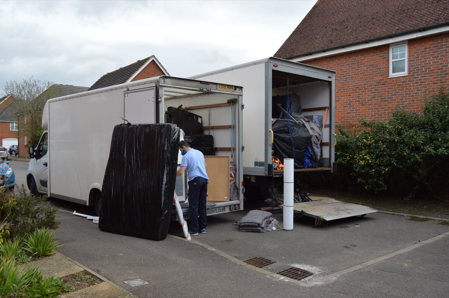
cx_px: 224
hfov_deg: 62.0
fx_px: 374
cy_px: 149
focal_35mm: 30
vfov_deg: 43.5
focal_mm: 20
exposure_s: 1/1250
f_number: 5.6
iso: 400
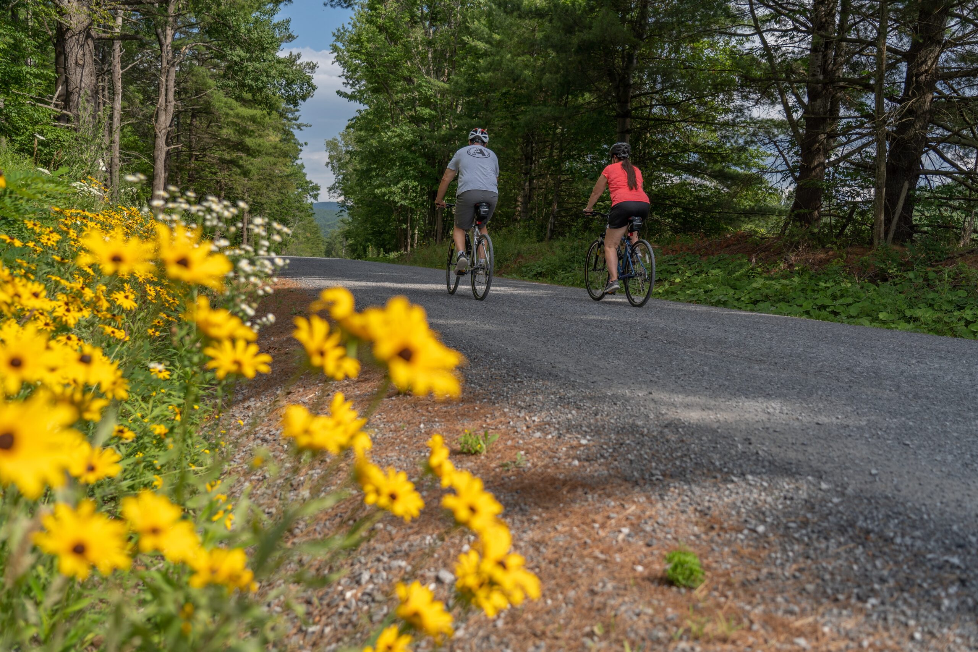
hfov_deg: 54.4
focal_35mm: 35
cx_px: 489
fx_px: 951
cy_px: 326
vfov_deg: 37.9
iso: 100
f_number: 4
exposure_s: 1/800
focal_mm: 35
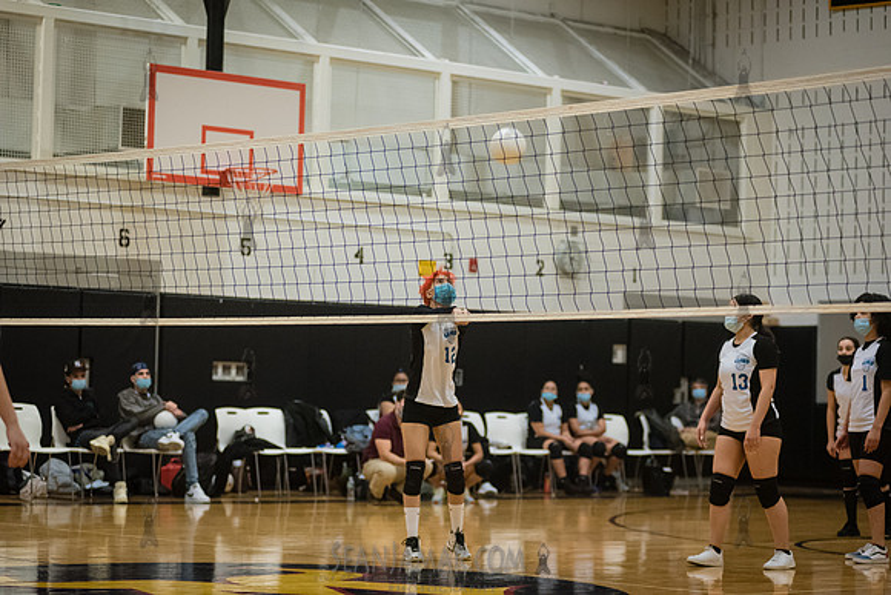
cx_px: 446
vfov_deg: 13.7
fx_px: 2475
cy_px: 298
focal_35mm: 100
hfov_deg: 20.4
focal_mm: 100
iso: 5000
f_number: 3.2
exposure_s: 1/400
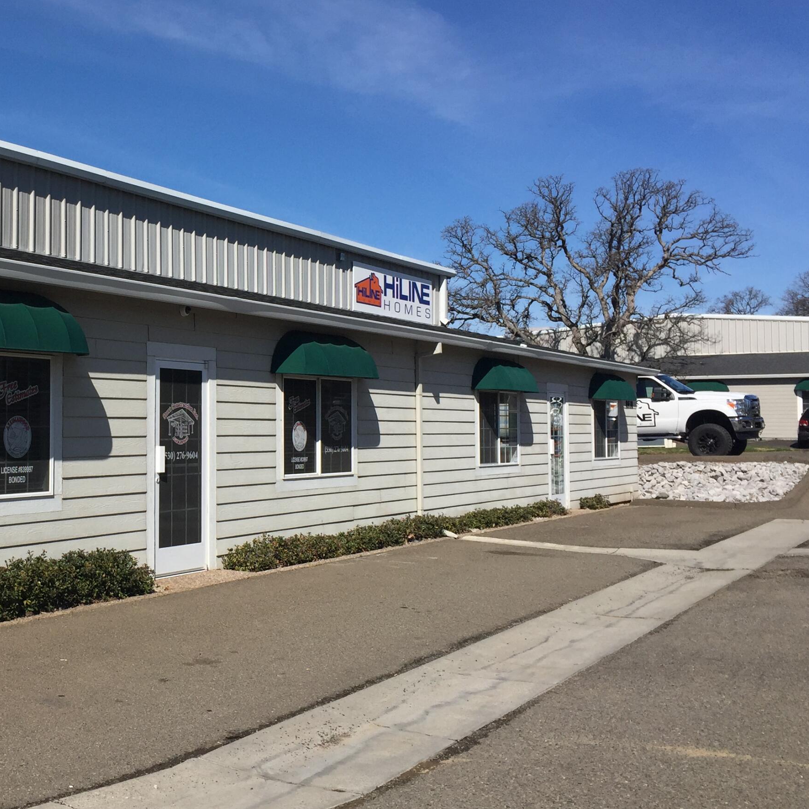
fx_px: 1163
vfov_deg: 38.3
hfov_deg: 36.6
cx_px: 130
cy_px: 364
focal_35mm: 44
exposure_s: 1/3597
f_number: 2.2
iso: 32
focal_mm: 4.15
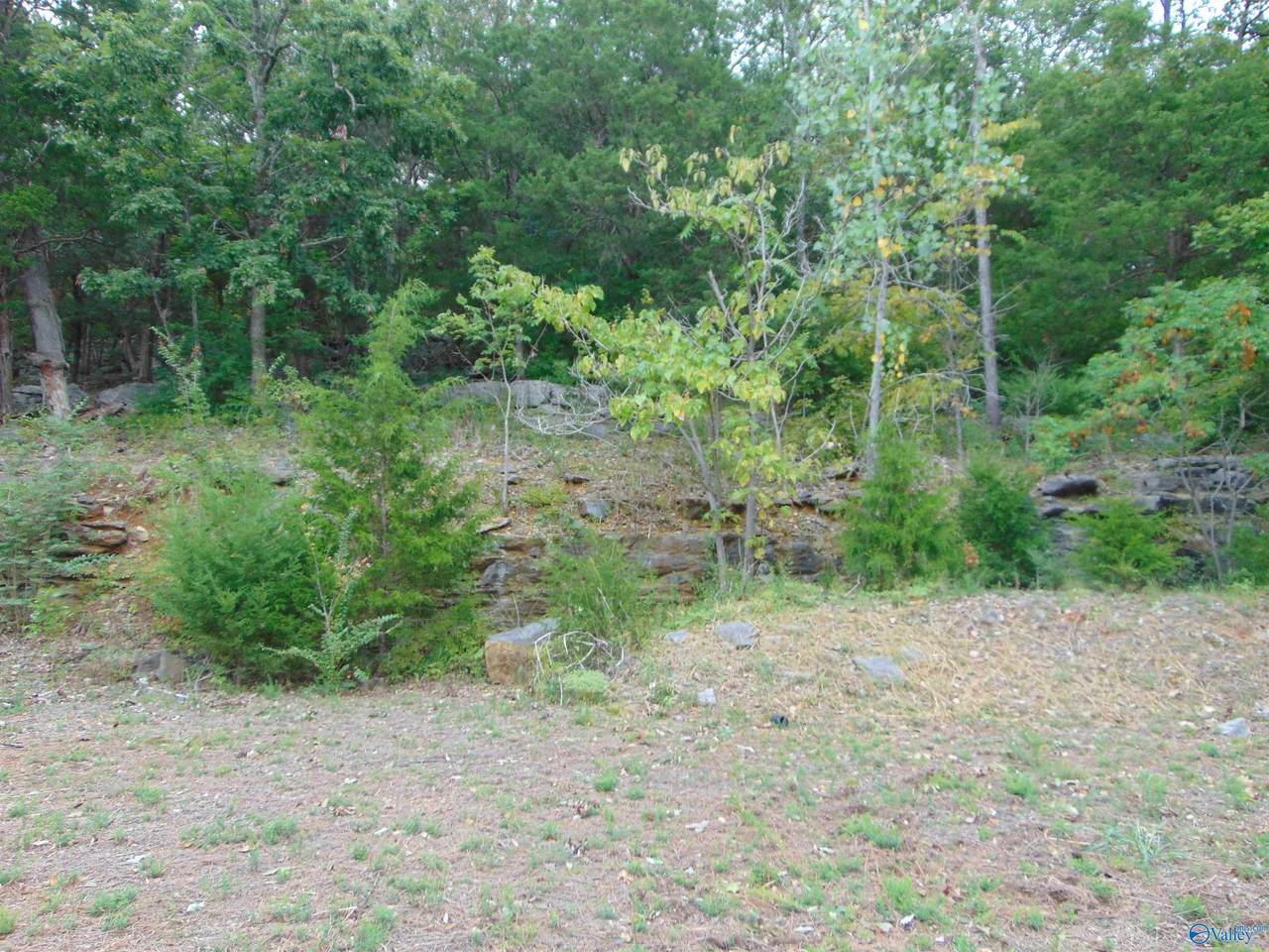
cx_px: 634
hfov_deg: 69.4
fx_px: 916
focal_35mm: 25
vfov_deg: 54.9
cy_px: 476
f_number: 3
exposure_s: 1/200
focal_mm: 4.5
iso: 80
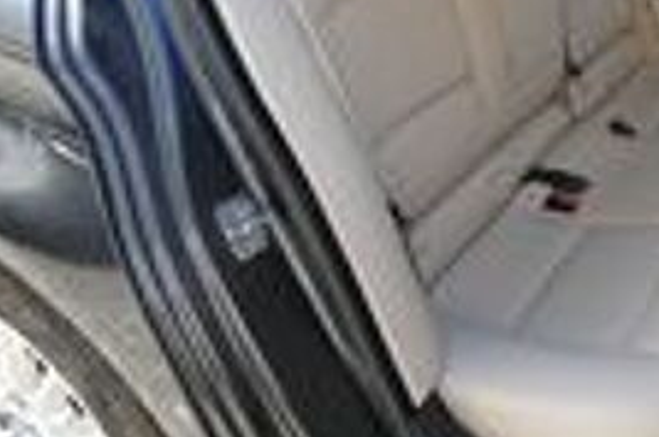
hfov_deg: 41.8
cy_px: 90
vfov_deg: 29.1
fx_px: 822
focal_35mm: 45
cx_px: 528
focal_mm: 9.12
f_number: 2.8
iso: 125
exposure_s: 1/200
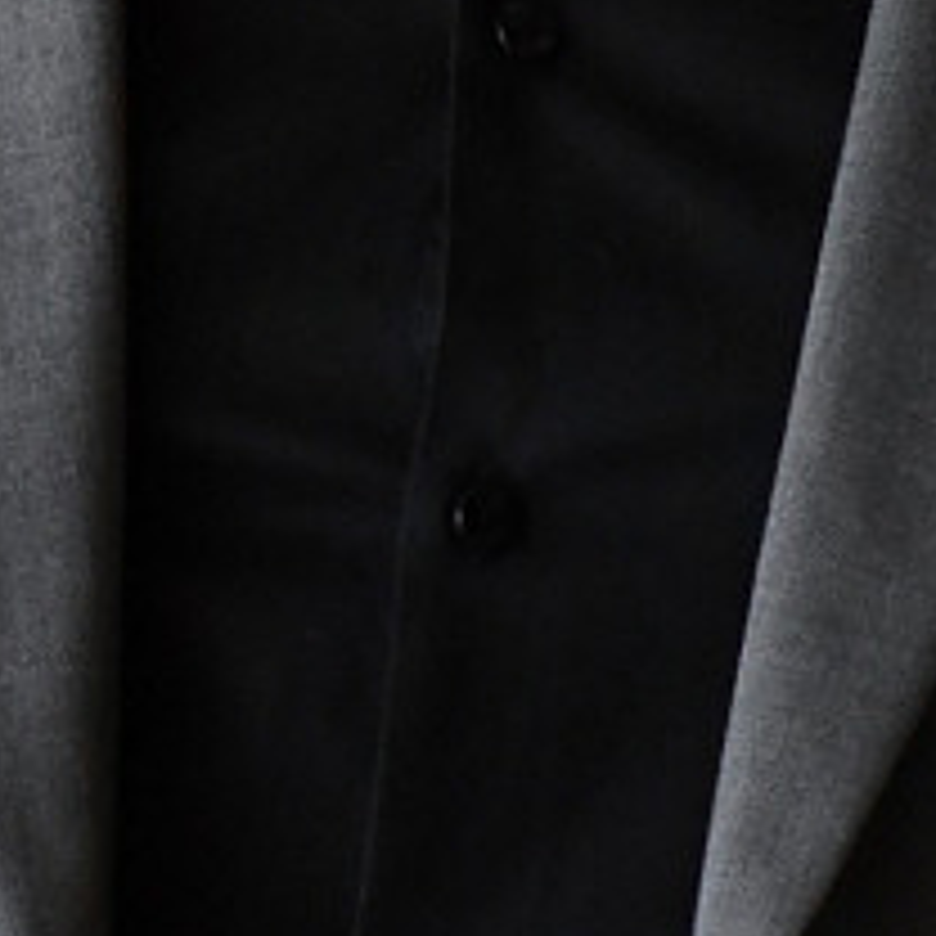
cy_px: -796
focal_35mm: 466
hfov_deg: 3.8
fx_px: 14256
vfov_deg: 3.7
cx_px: 504
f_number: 2.8
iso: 3200
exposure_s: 1/250
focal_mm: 85
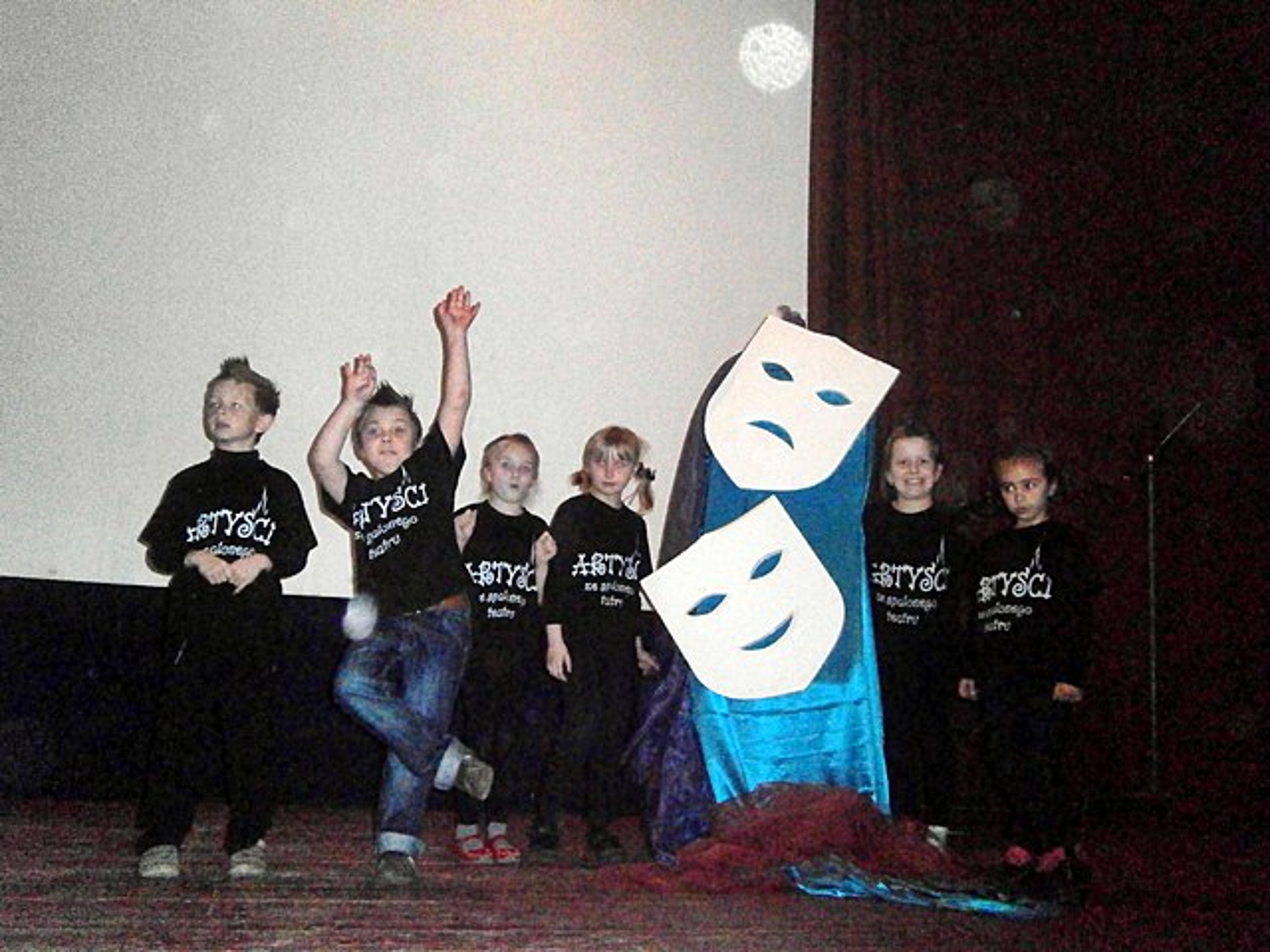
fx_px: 1321
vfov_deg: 39.7
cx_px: 635
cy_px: 476
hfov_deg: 51.4
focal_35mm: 36
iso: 1600
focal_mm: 6.4
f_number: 3.1
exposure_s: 1/250
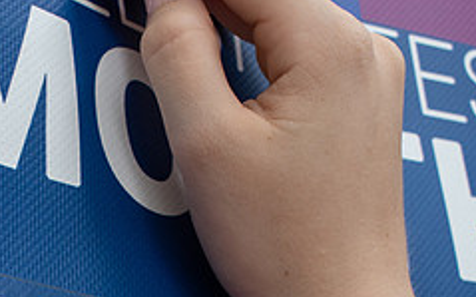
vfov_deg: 9.9
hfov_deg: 15.9
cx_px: 58
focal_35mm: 130
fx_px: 1685
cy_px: 382
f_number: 8
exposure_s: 1/250
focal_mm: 35
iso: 400
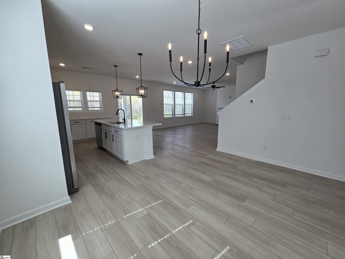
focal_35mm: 13
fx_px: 130
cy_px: 130
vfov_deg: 89.9
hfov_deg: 106.2
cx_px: 172
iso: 50
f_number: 2.2
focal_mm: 2.2
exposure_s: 1/164
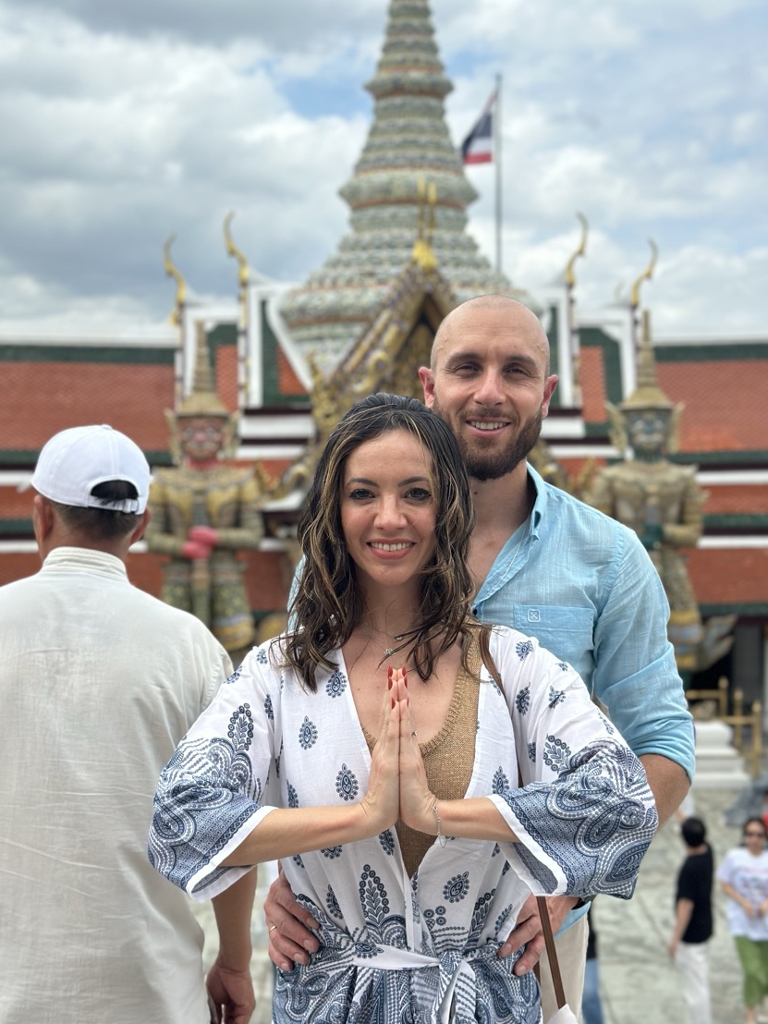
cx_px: 406
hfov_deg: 28.0
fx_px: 1538
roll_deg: -0.7
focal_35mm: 52
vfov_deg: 36.8
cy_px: 529
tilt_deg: -0.8
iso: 100
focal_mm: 6.86
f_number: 1.78
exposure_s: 1/4566
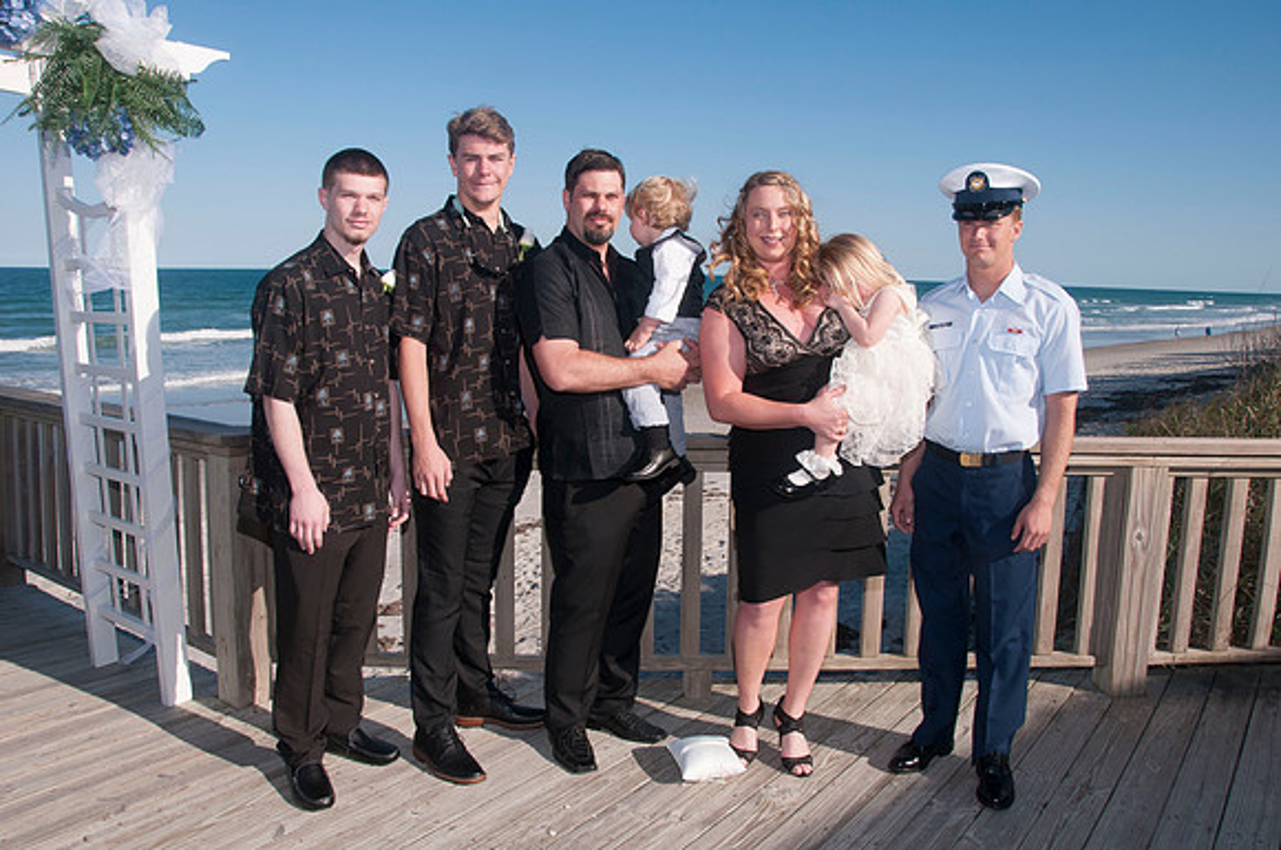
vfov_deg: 47.8
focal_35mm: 27
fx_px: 959
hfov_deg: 67.5
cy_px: 425
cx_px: 640
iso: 100
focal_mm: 18
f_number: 11
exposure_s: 1/250
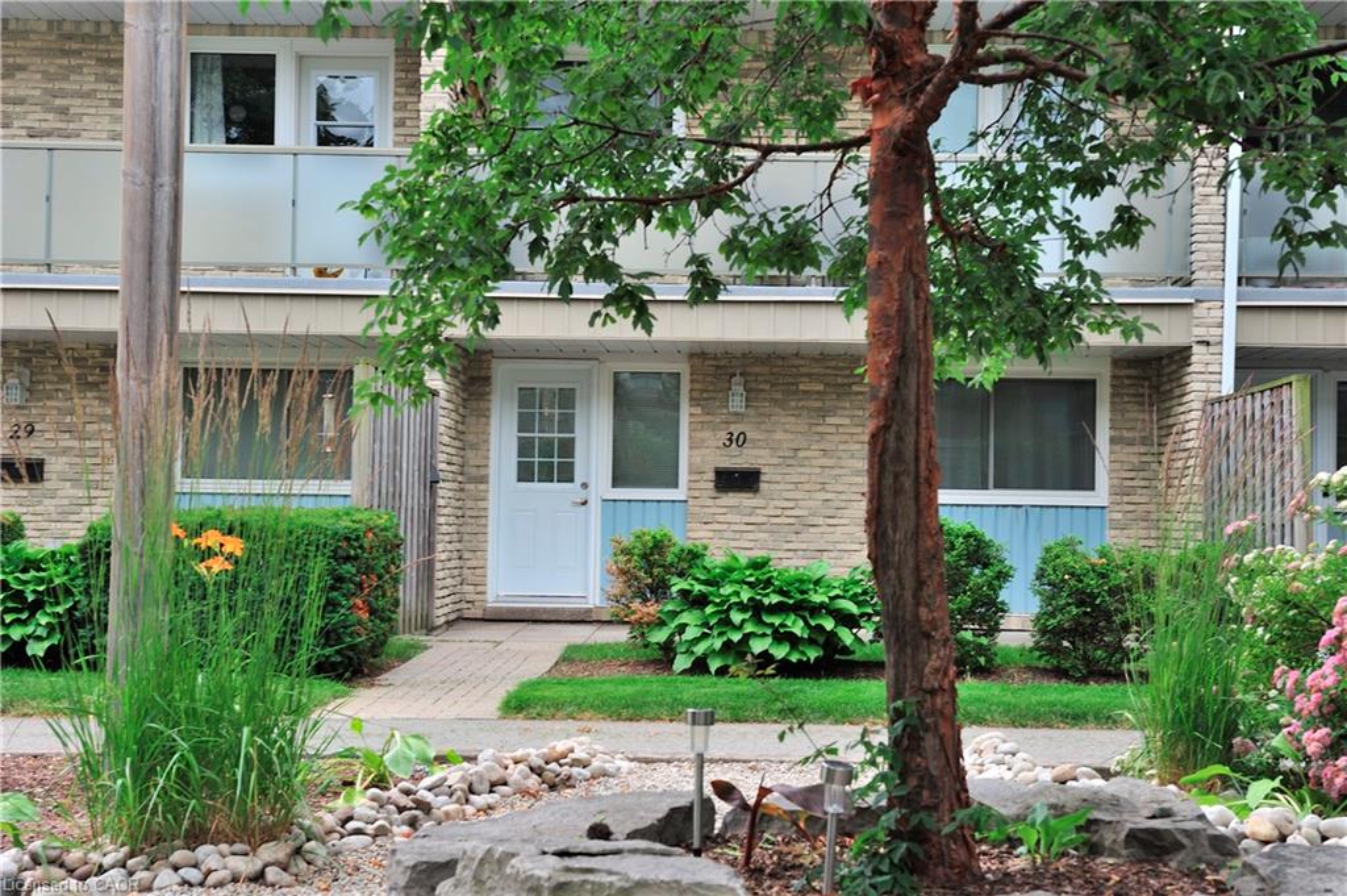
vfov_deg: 28.0
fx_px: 1795
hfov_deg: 41.1
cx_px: 674
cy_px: 448
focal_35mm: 48
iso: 320
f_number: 10
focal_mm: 48
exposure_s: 1/125
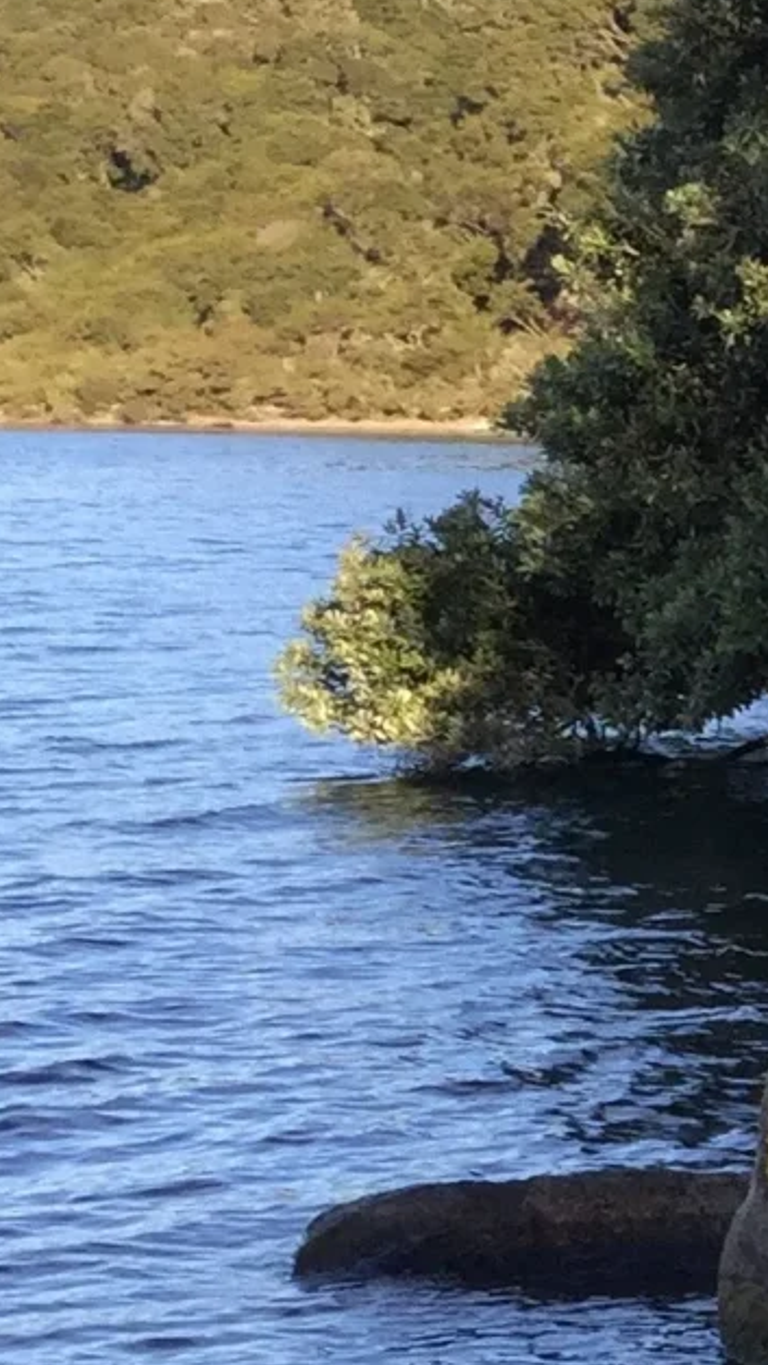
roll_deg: -0.1
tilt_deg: -9.1
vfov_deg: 16.4
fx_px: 4667
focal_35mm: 129
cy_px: 1291
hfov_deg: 8.2
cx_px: 2189
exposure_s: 1/395
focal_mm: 4.15
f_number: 2.2
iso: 32
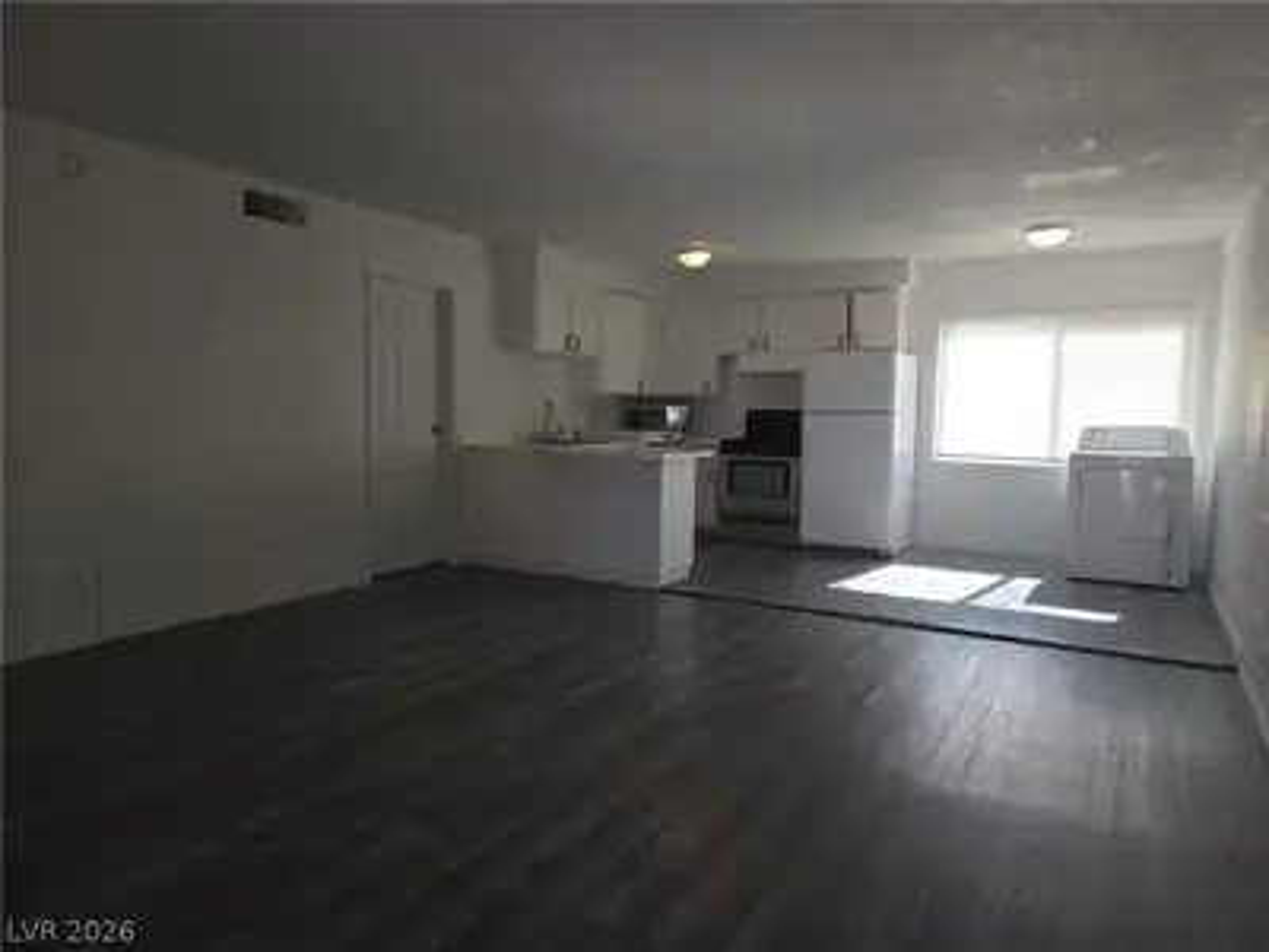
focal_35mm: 23
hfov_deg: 73.9
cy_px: 476
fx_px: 843
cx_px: 634
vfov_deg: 58.9
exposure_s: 1/120
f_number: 1.8
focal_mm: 5.4
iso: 25
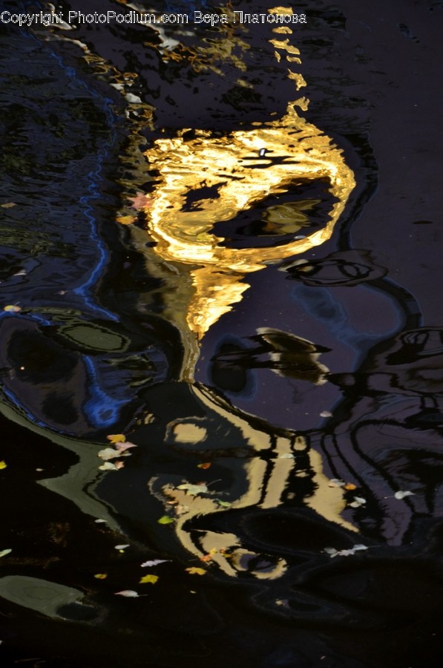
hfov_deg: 6.3
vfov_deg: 9.5
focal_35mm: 218
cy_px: 334
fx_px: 4028
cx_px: 222
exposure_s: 1/125
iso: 720
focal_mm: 145
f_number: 9
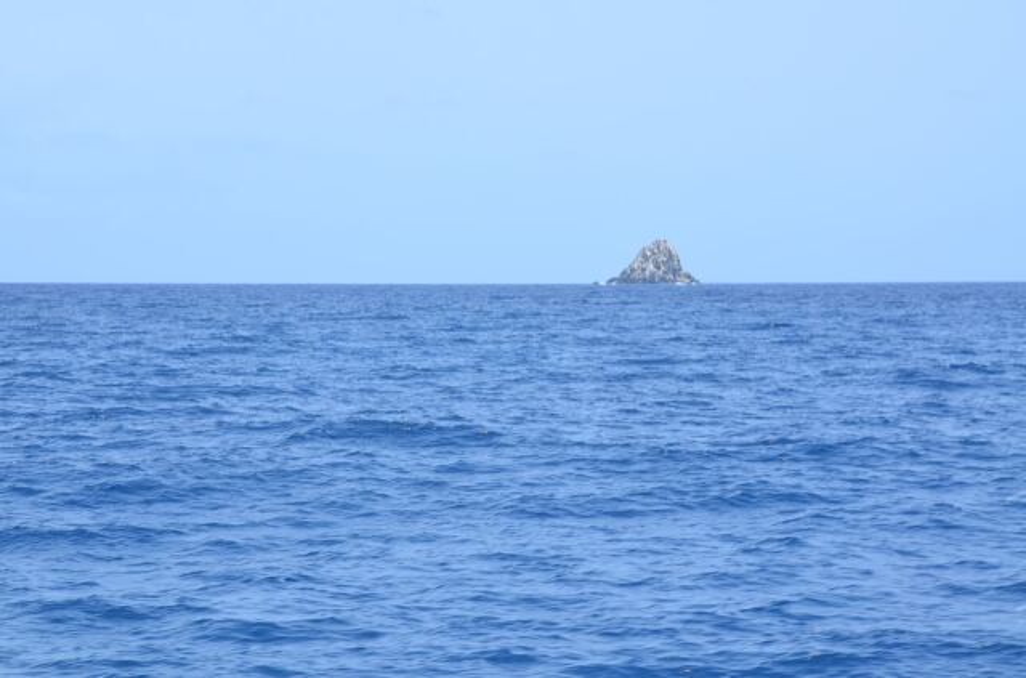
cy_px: 339
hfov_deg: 18.2
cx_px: 513
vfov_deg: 12.1
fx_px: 3198
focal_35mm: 112
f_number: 16
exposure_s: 1/160
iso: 200
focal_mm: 75
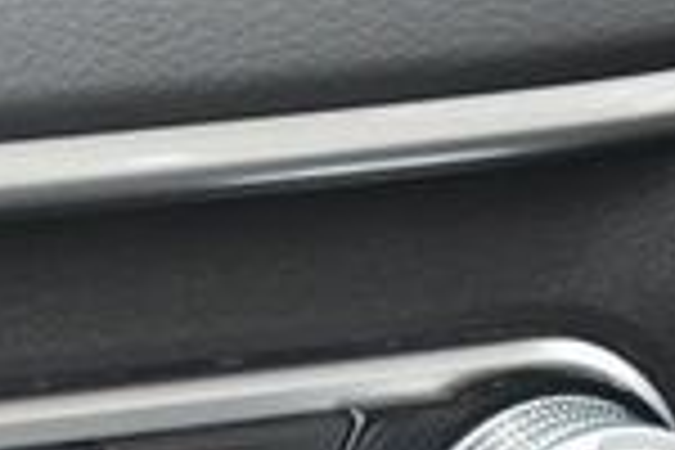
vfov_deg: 6.6
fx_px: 3843
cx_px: -405
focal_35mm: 205
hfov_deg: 9.7
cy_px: 693
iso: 3200
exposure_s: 1/80
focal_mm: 32
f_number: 4.5
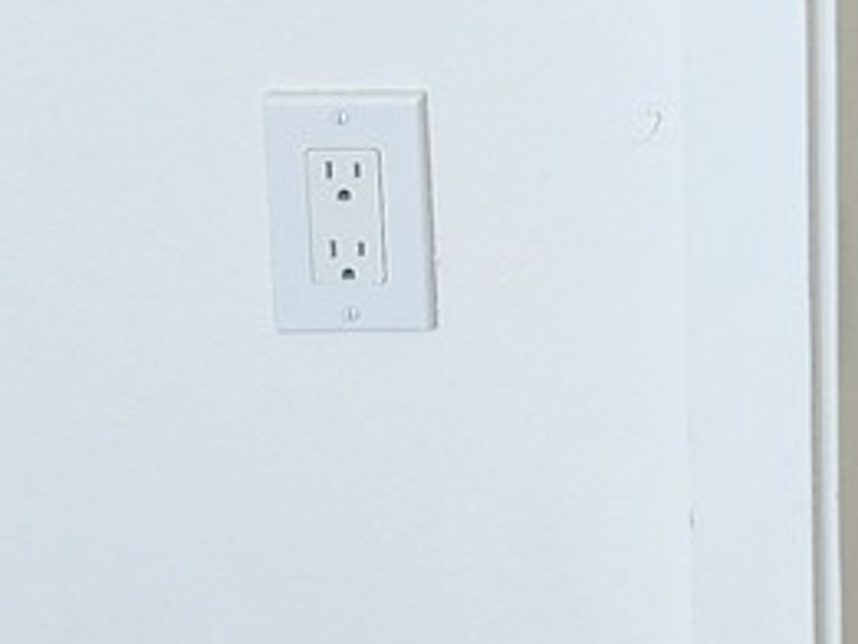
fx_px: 3496
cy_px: -1216
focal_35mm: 141
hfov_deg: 11.6
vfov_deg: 8.8
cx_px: 2022
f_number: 1.8
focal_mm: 6.4
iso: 64
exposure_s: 1/180
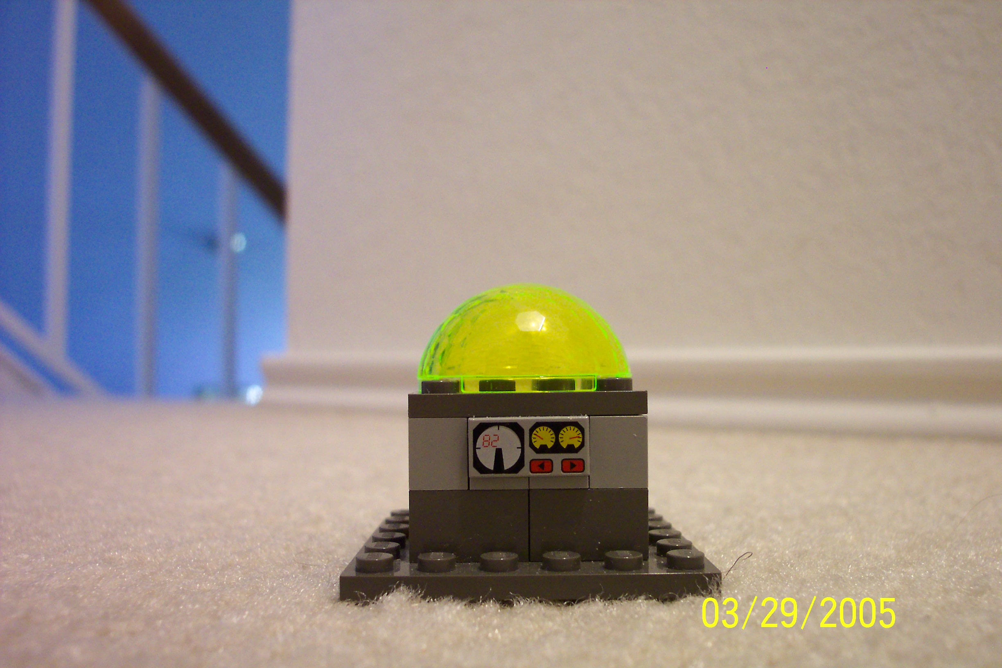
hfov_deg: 54.4
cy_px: 334
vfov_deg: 37.9
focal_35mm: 35
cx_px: 501
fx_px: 974
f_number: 2.8
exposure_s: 1/8
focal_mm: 7.5
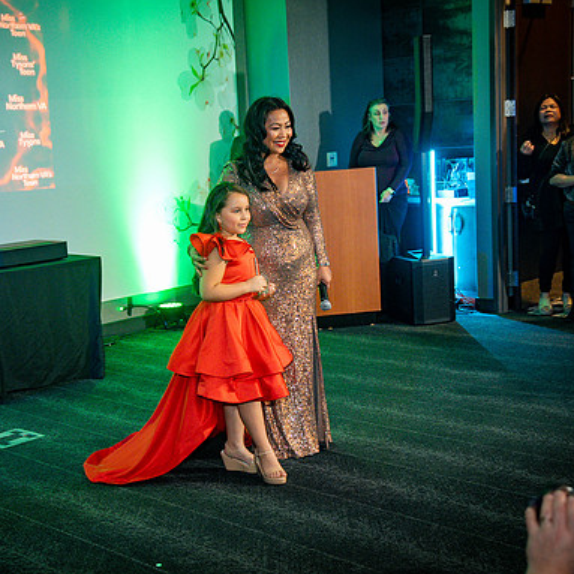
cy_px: 287
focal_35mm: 54
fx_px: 1013
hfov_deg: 31.5
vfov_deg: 31.6
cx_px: 207
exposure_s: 1/50
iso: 1600
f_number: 2.8
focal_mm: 42
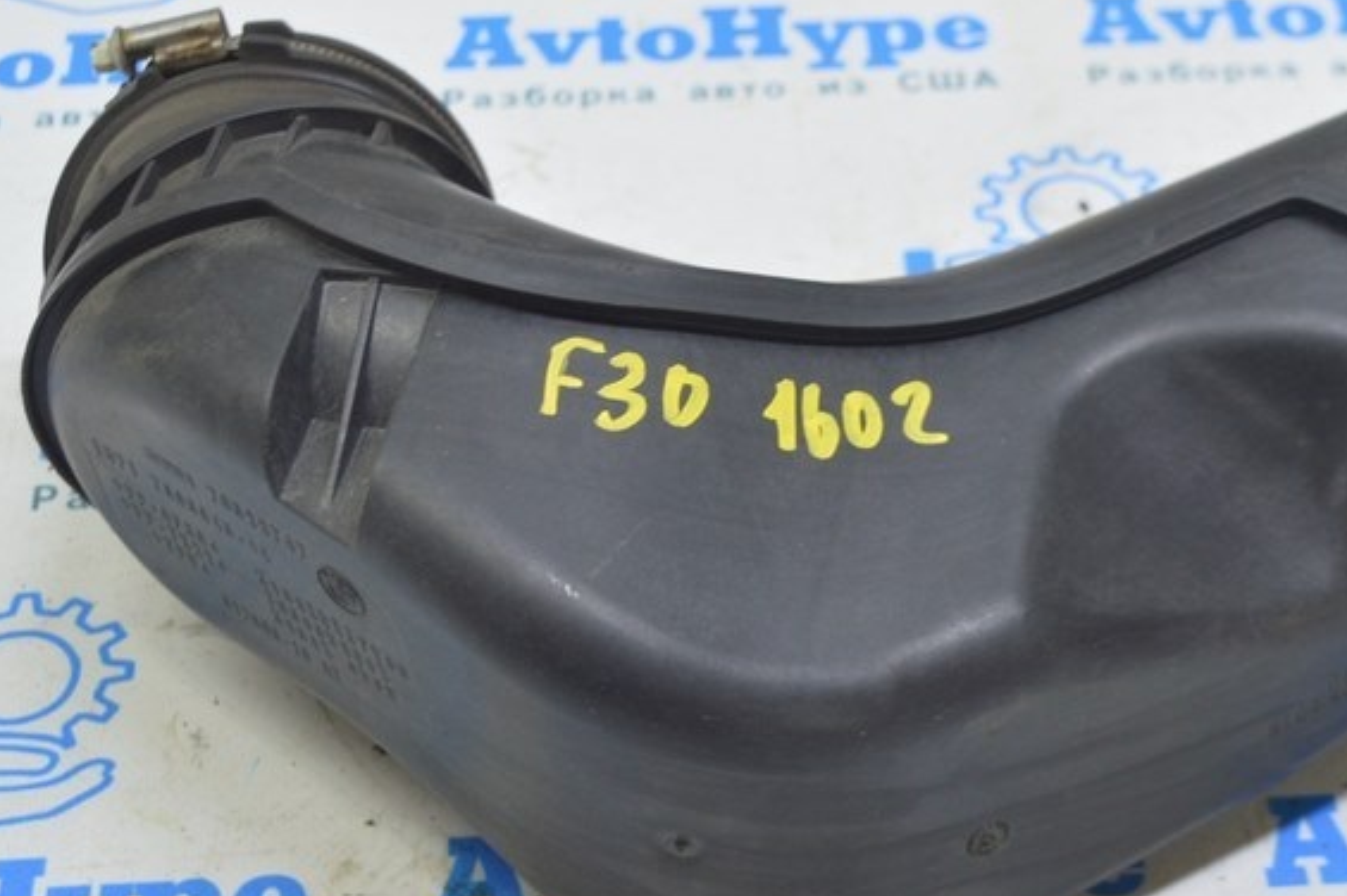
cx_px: 753
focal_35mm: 87
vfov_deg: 15.7
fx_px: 3253
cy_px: 402
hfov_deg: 23.4
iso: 400
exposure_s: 1/20
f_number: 5.6
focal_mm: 32
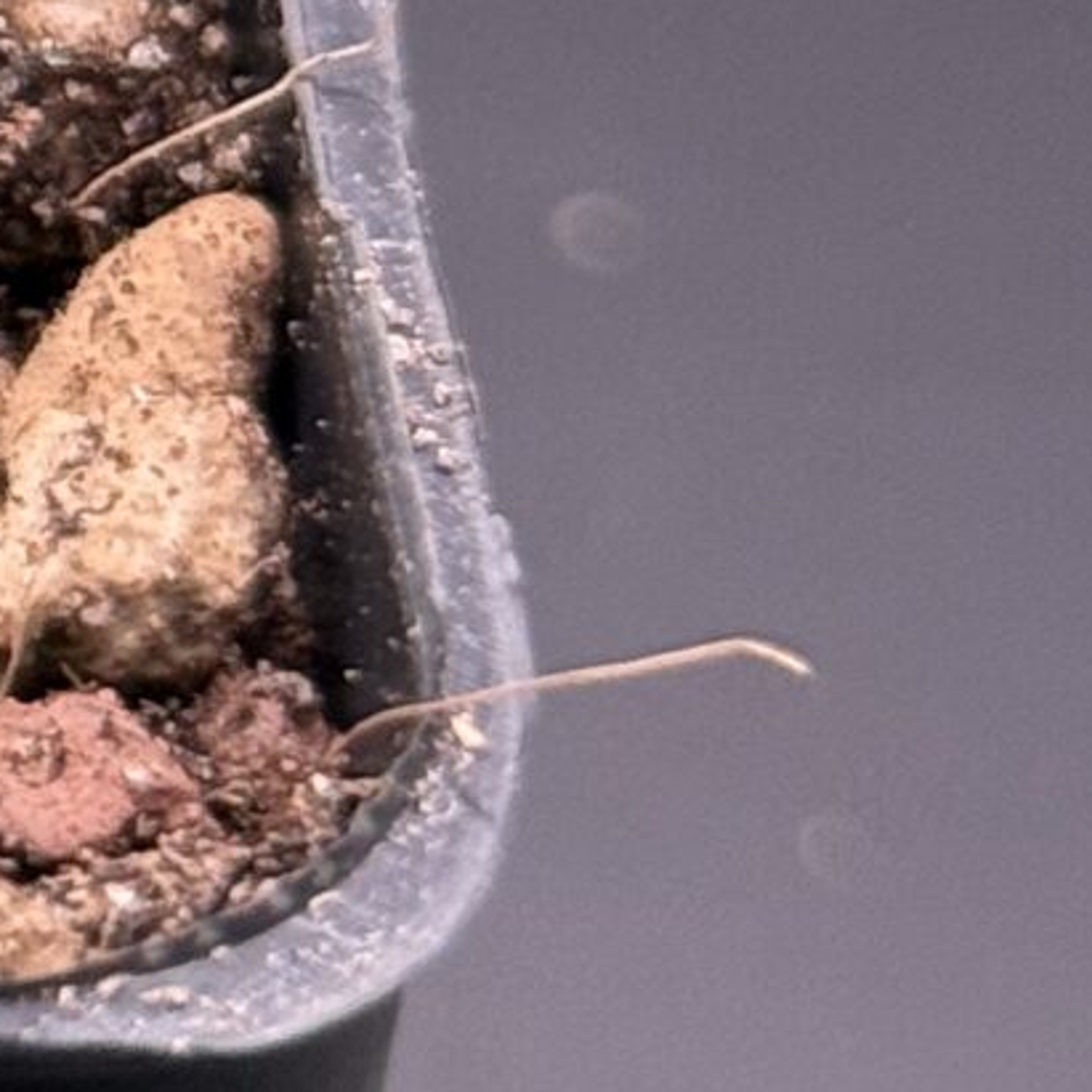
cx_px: -1421
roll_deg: +2.1
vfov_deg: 6.5
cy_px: -776
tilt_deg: -34.1
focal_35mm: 264
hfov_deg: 6.4
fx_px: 9422
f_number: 1.78
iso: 100
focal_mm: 6.76
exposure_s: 1/60
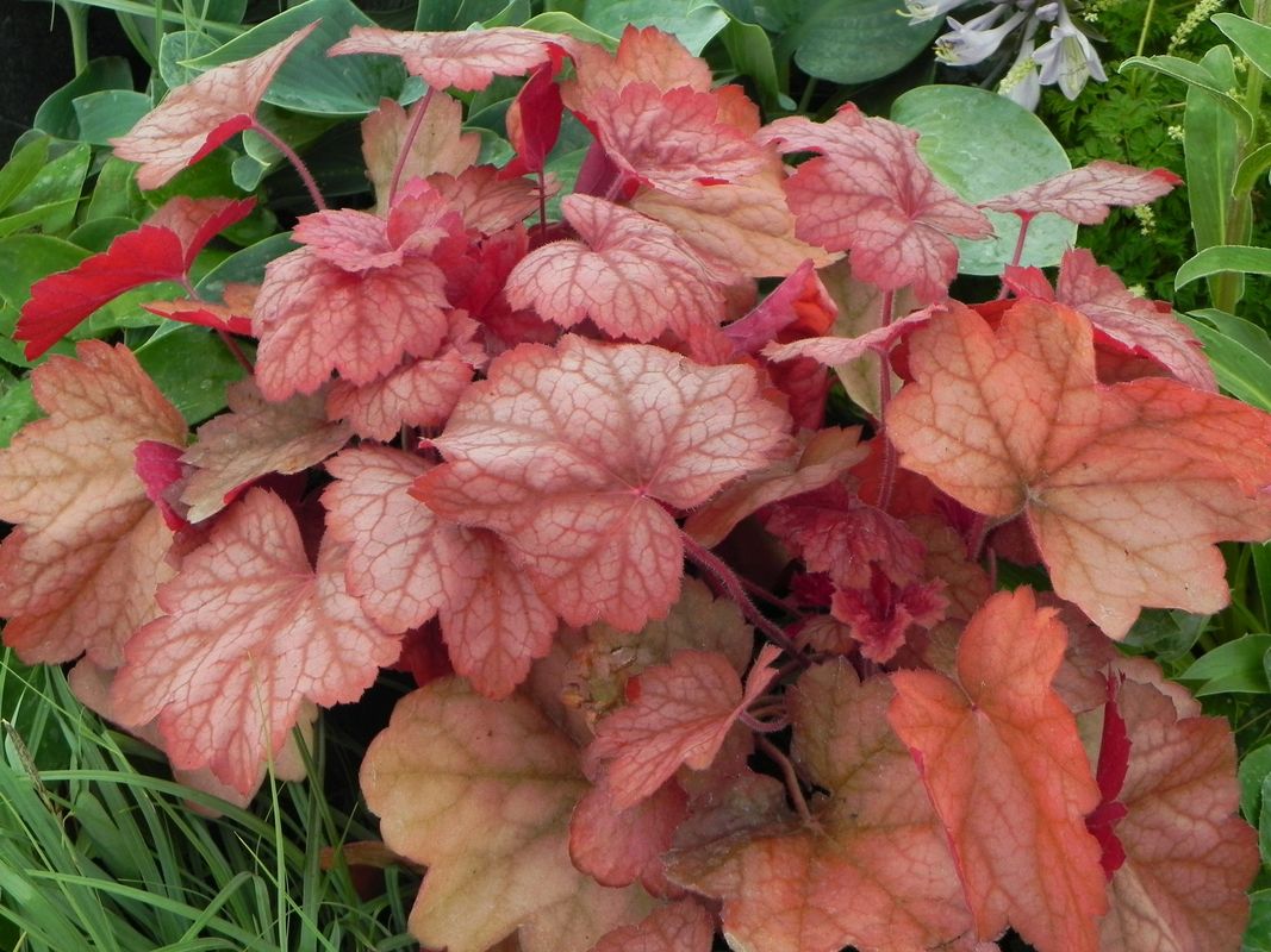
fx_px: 3855
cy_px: 476
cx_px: 636
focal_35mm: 105
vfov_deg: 14.1
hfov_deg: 18.7
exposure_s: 1/160
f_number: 5
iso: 160
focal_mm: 18.8
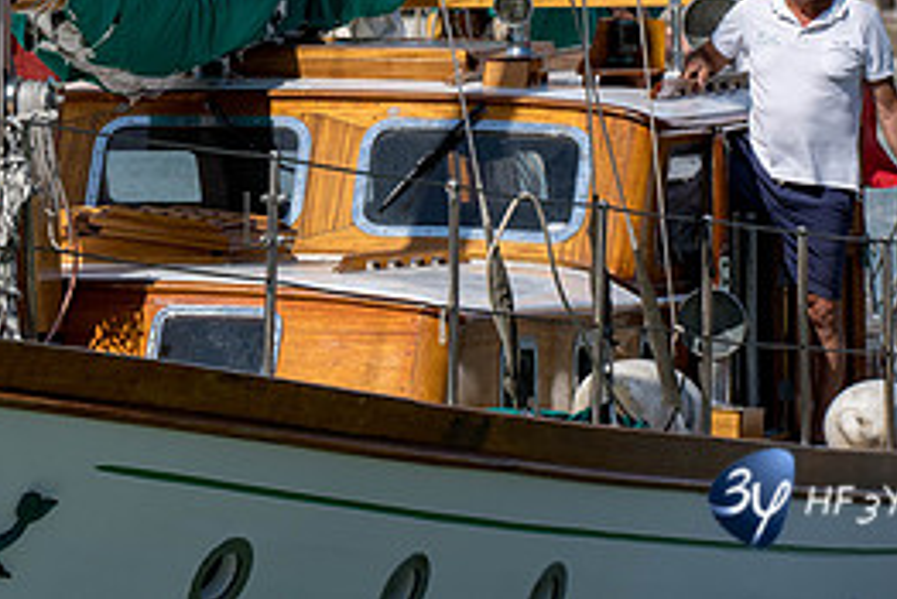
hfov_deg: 3.1
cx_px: 10
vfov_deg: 2.1
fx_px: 16578
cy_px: -60
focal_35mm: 665
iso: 250
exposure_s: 1/800
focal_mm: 300
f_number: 11
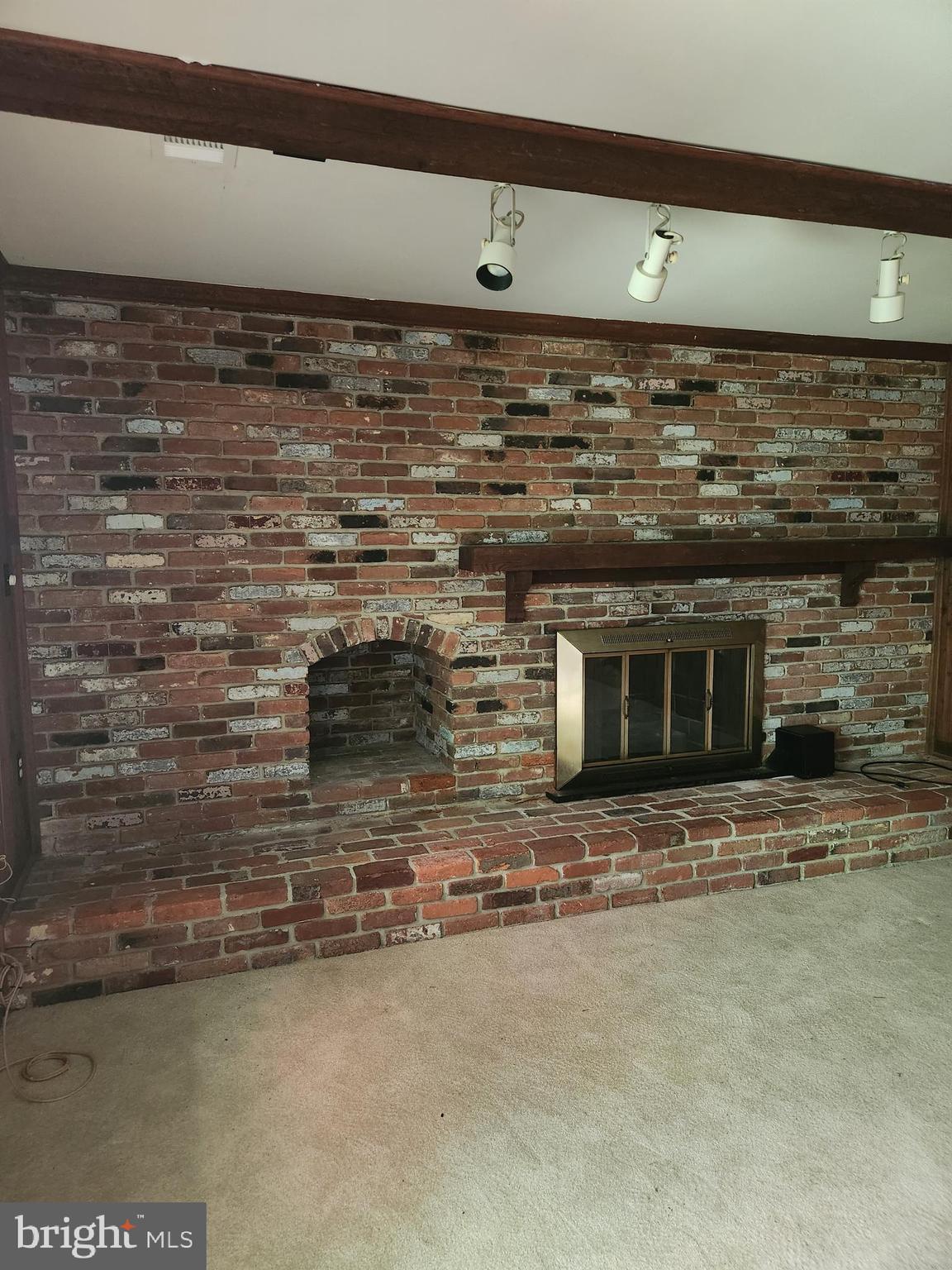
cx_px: 476
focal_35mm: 23
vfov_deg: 73.9
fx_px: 843
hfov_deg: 58.9
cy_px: 635
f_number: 1.8
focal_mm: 5.4
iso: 640
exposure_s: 1/24
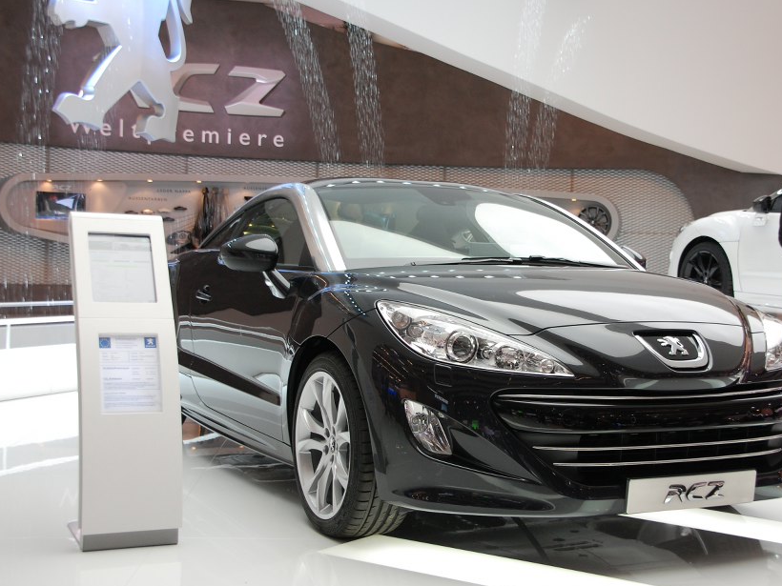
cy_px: 292
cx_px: 442
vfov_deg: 27.0
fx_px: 1220
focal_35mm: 54
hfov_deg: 35.5
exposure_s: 1/100
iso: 400
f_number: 5
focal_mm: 30
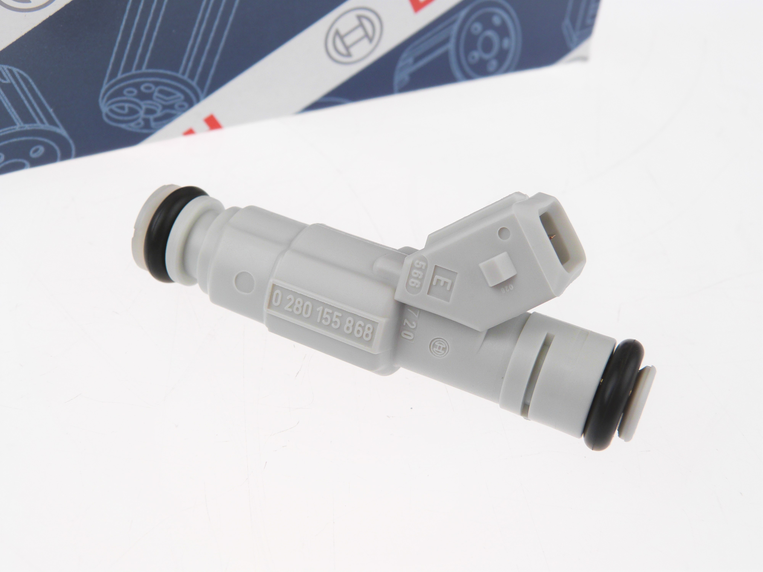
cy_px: 286
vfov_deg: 34.3
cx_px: 382
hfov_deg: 44.8
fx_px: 926
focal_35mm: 42
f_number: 4
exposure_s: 1/125
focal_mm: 7.4
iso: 100
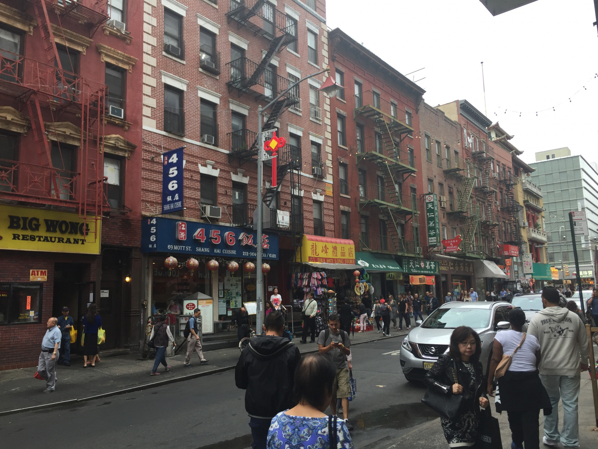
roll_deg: +0.7
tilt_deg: +8.1
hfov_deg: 61.7
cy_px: 224
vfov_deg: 48.2
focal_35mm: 29
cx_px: 299
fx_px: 501
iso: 32
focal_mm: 4.15
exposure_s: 1/233
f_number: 2.2
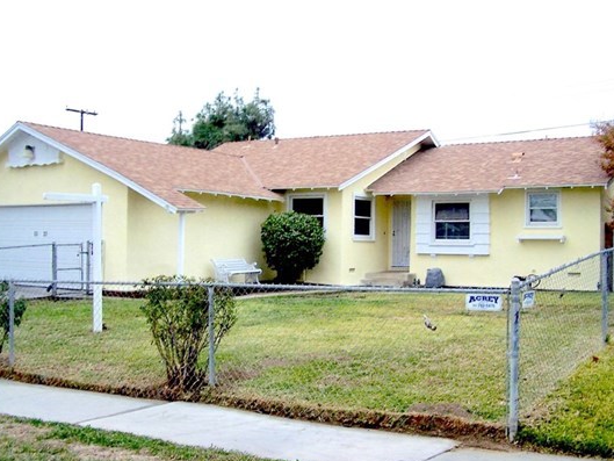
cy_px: 226
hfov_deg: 41.2
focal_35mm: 46
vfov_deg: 31.5
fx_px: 816
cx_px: 302
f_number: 2.8
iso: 80
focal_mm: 6.3
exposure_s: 1/250
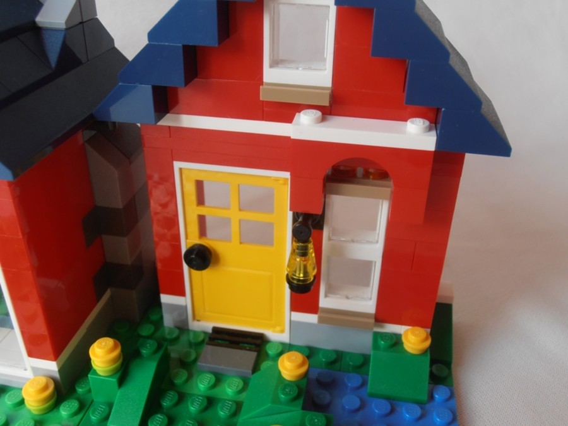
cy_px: 213
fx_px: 607
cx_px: 284
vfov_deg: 38.7
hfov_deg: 50.1
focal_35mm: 37
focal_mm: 6.61
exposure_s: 1/50
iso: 80
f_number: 3.9
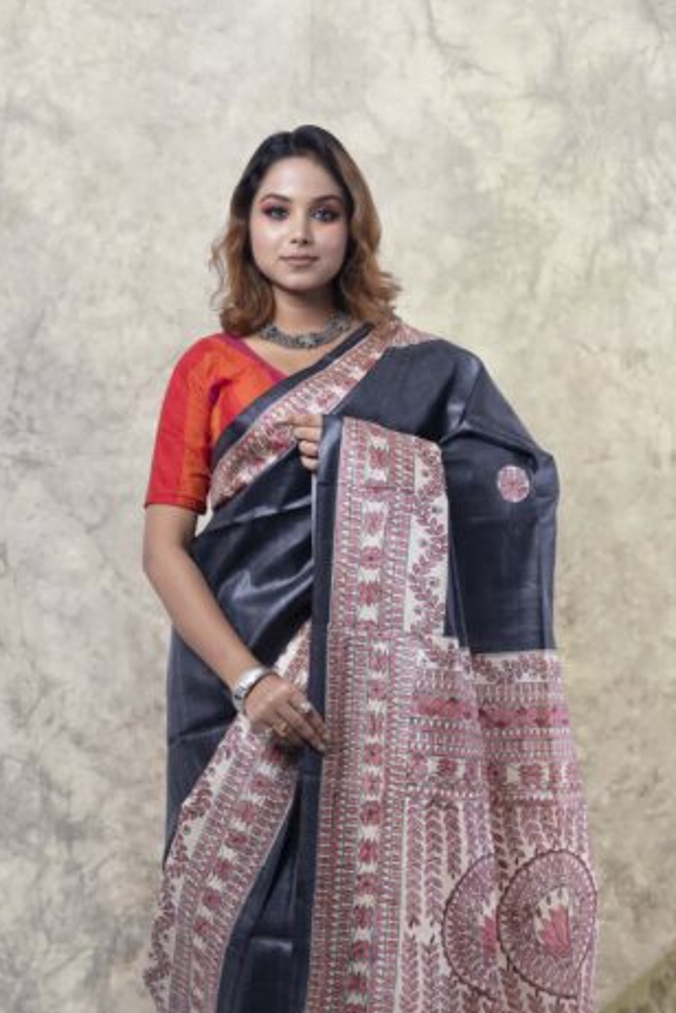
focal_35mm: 65
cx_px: 342
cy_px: 651
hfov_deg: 20.9
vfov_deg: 30.8
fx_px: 1831
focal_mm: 50
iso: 100
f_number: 9
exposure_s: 1/200
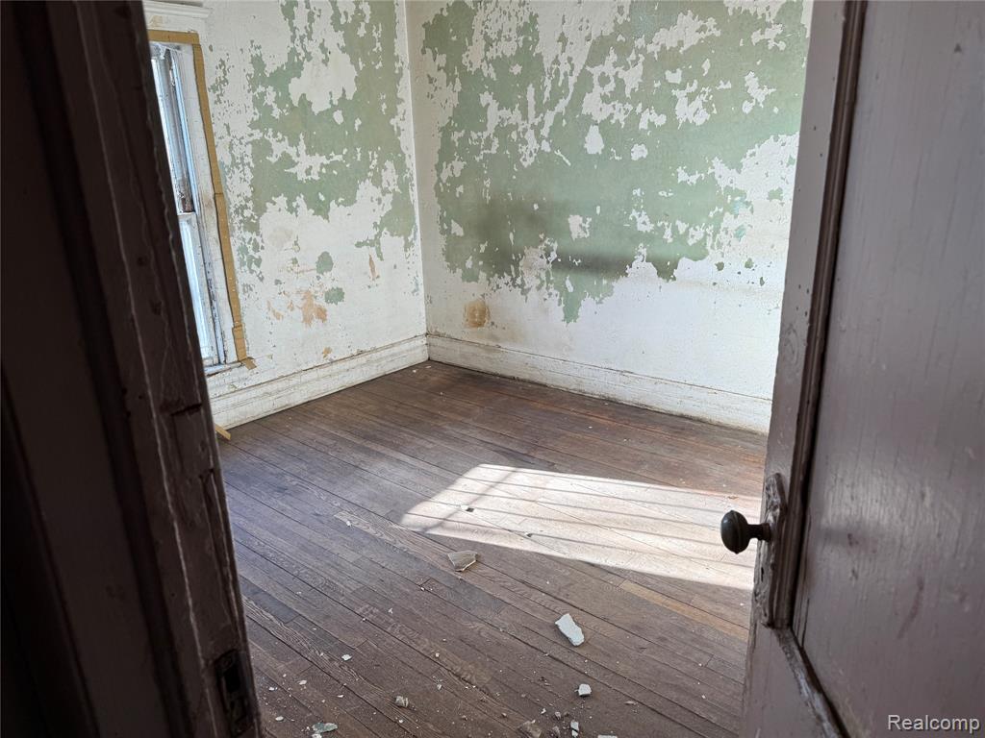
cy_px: 369
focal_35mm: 24
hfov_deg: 71.6
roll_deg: +2.9
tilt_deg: -14.6
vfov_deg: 56.8
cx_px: 492
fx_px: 683
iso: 64
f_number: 1.78
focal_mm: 6.76
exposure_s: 1/172
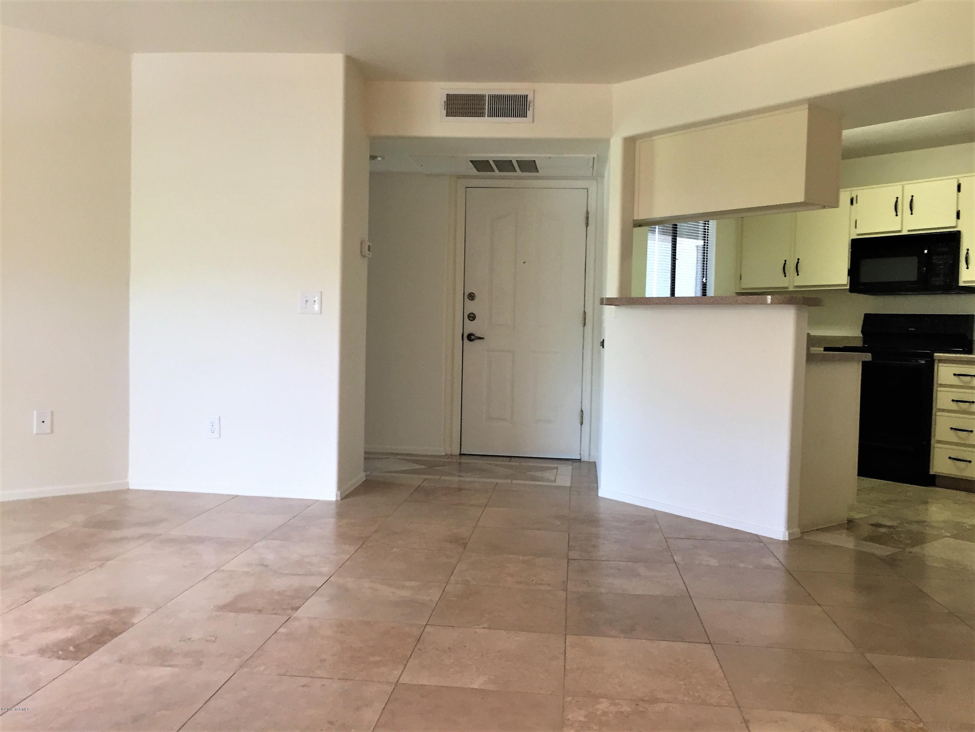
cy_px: 366
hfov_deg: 61.7
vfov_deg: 48.2
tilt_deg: -4.0
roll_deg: -2.1
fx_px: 817
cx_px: 488
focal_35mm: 29
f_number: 2.2
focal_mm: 4.15
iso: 40
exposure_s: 1/30
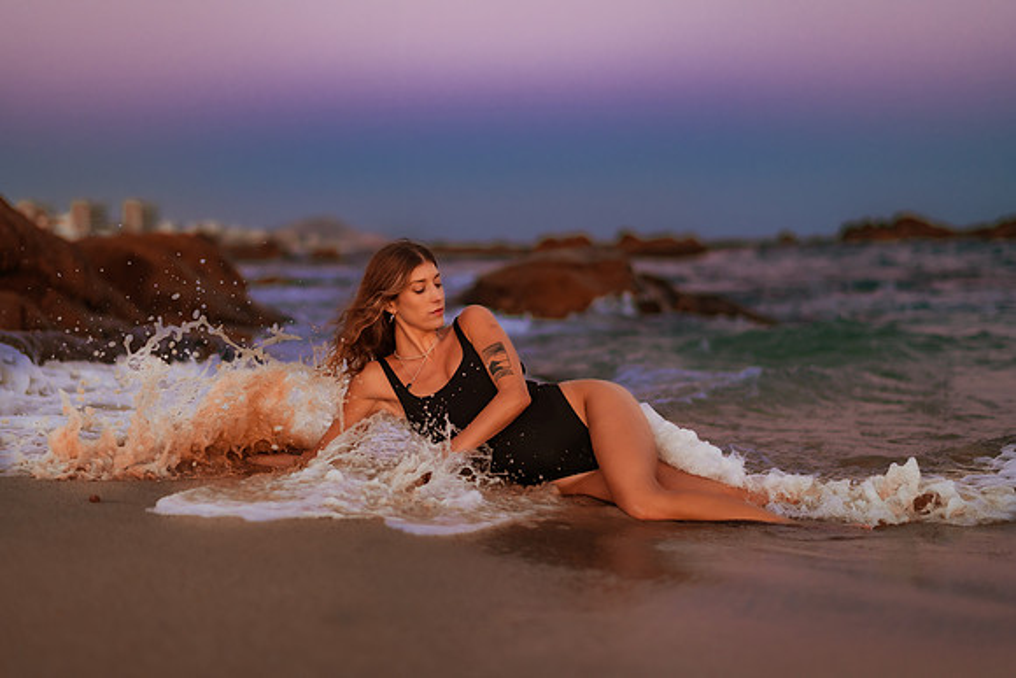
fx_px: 1637
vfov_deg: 23.4
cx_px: 508
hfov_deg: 34.5
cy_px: 339
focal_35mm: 58
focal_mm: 58
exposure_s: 1/500
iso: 400
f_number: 1.4
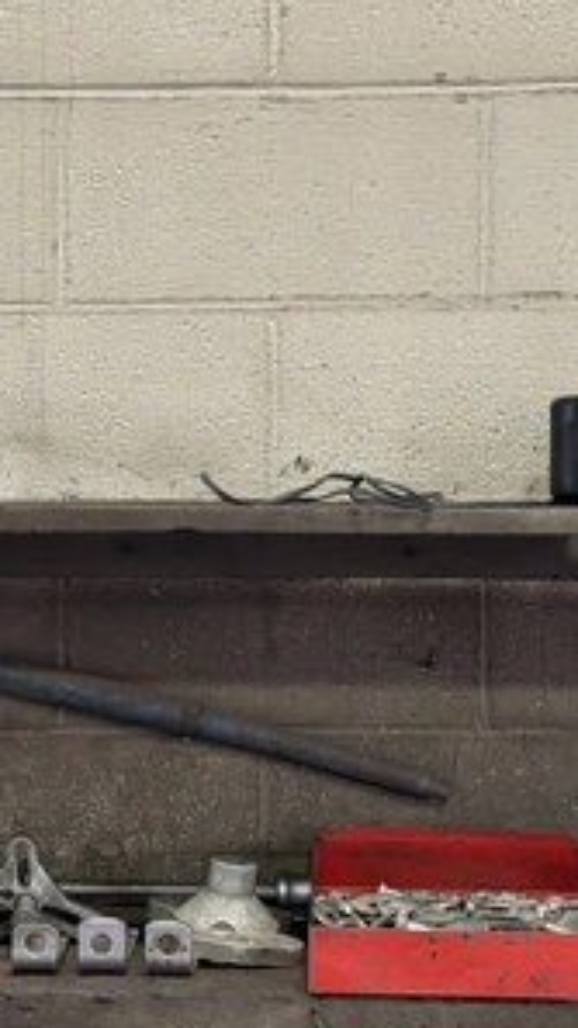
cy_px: 521
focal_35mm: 66
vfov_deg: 31.9
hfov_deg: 18.2
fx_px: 1799
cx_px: 218
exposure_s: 1/60
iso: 200
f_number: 1.78
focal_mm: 6.76
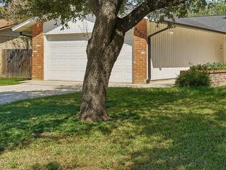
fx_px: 372
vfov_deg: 25.6
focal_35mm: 57
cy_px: 62
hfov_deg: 32.4
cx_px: 196
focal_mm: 29
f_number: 7.1
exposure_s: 1/250
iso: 125
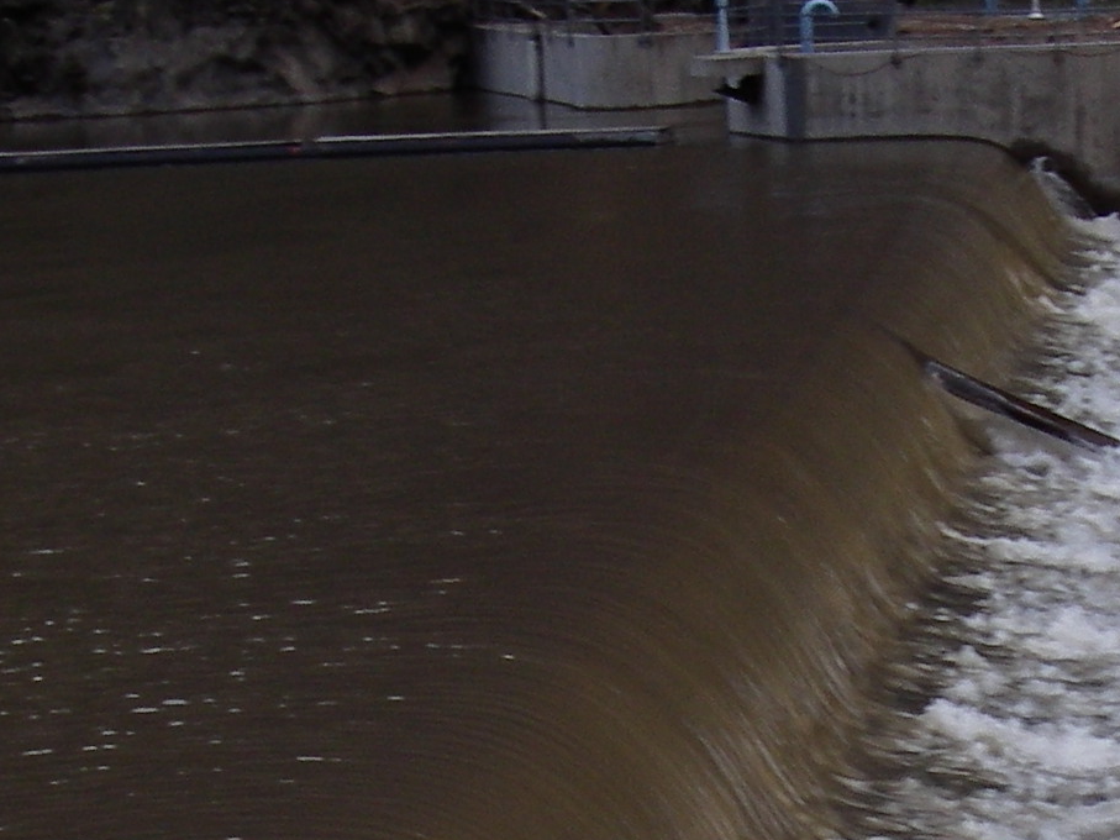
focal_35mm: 118
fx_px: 3817
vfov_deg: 12.3
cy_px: 962
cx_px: 967
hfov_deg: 16.5
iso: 80
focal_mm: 6.3
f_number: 3.3
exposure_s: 1/200
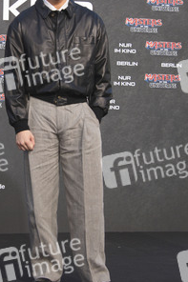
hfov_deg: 14.8
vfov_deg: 22.1
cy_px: 118
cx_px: 63
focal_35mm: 92
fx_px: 721
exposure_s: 1/250
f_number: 6.3
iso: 320
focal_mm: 68
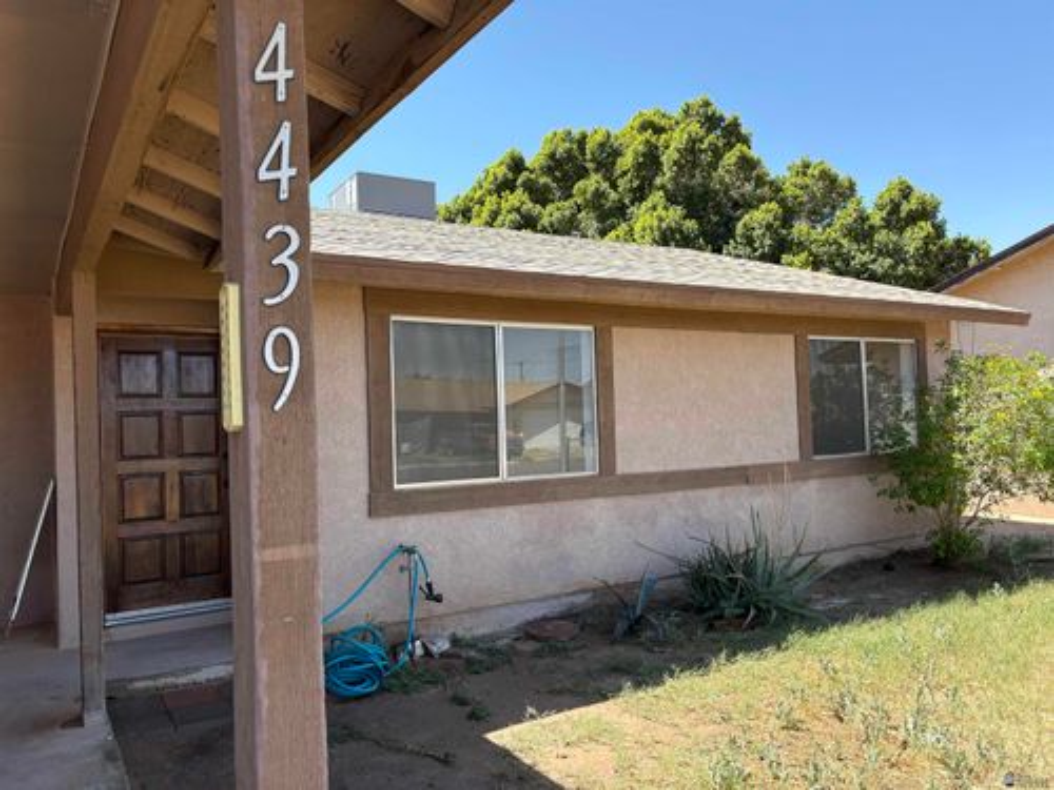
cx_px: 527
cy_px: 395
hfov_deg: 67.3
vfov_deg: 53.1
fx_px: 792
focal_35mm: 26
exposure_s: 1/1217
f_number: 1.6
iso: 50
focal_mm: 5.96
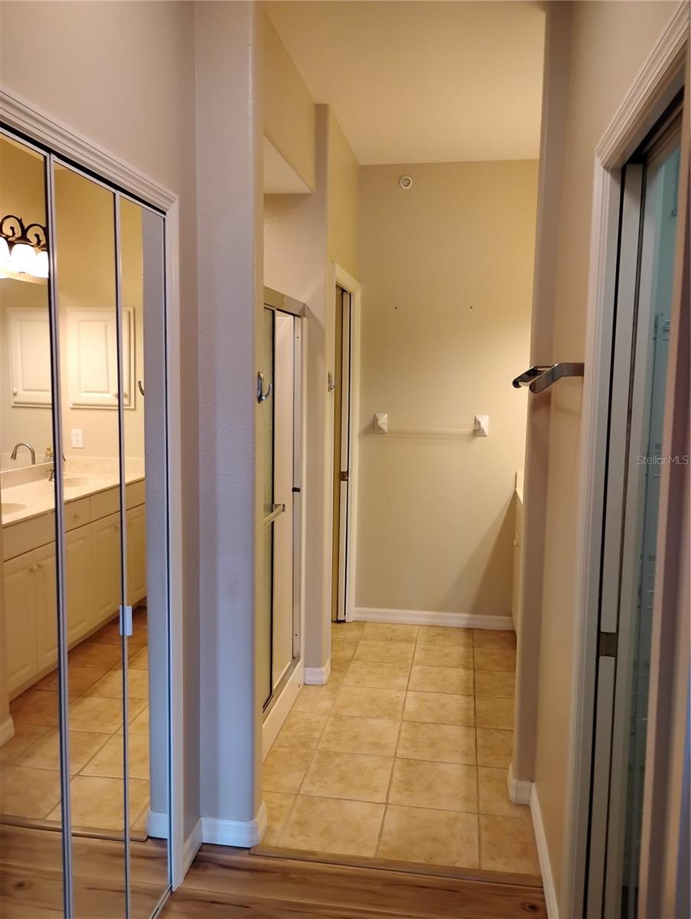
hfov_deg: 49.8
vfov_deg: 63.4
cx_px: 346
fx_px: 744
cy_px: 460
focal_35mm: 28
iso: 1141
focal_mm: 4.26
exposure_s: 1/60
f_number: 1.8
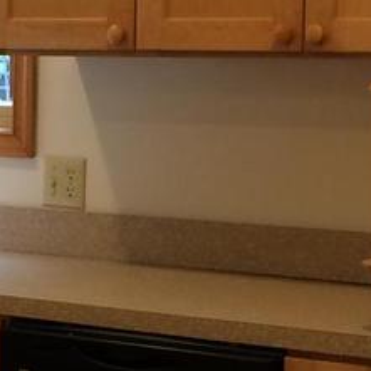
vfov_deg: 10.5
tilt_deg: -7.6
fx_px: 2025
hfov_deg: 10.2
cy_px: 248
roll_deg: +0.3
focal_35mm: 167
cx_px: -121
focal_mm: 4.15
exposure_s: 1/30
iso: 64
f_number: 2.2
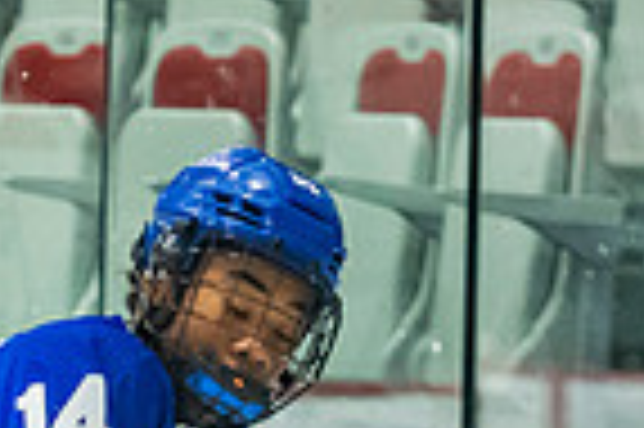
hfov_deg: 2.4
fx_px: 15581
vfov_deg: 1.6
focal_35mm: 872
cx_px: -169
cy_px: 957
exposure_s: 1/1000
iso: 1600
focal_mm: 112
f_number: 3.2
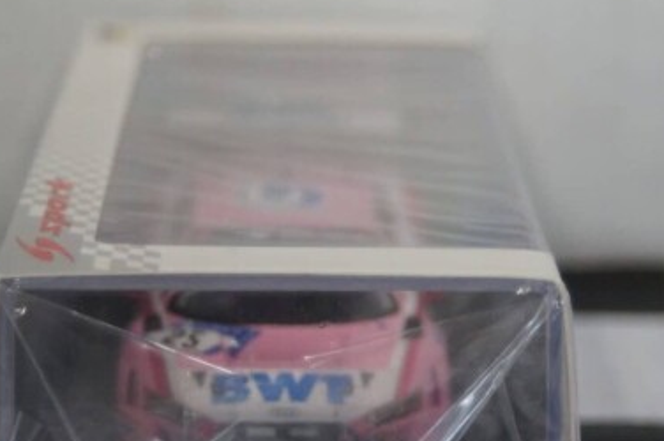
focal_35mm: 132
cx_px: 380
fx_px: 2429
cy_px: 298
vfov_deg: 10.4
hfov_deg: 15.6
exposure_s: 1/160
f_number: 5
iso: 3200
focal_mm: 55
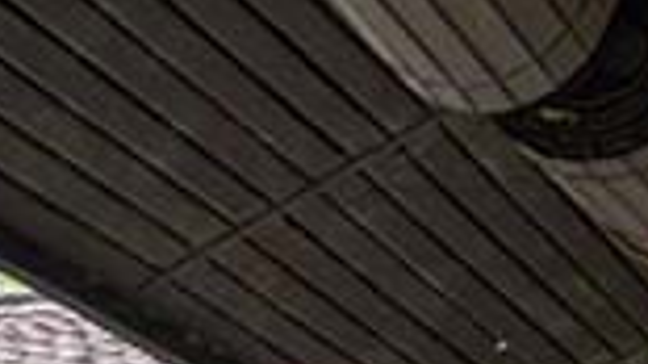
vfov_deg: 6.6
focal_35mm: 156
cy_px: 1297
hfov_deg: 13.6
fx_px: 2679
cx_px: -29
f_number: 5.6
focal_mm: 24
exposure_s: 1/250
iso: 11400
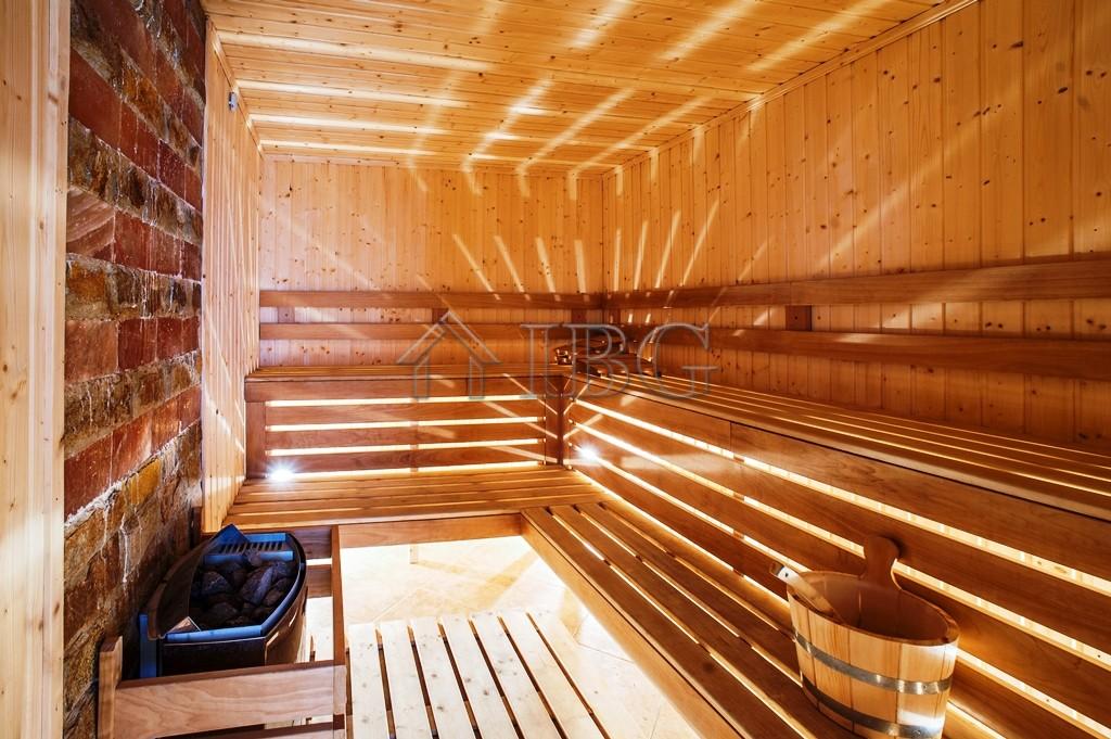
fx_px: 432
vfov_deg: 81.1
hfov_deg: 104.3
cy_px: 370
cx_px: 556
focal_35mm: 14
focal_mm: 14
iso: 250
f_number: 10
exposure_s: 15
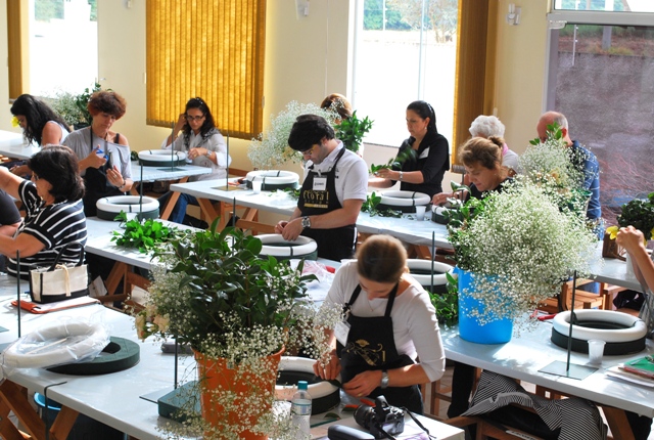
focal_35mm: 66
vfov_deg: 20.7
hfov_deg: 30.4
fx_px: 1202
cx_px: 327
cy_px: 220
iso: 400
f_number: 9
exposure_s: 1/25
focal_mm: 44
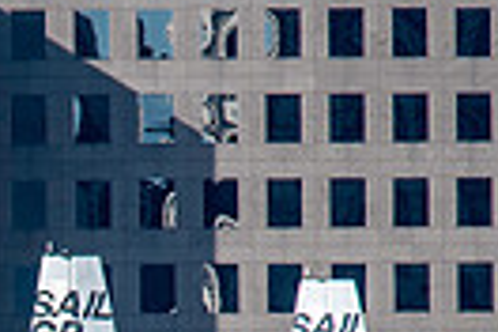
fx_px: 38689
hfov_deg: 0.7
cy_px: 577
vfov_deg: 0.5
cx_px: -332
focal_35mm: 2797
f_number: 5.6
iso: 500
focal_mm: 420
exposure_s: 1/1600
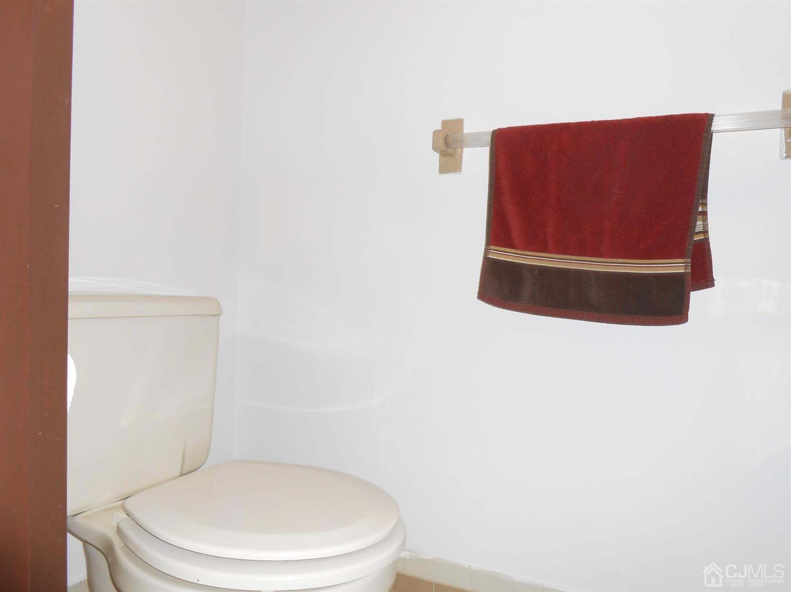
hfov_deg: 67.3
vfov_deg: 53.0
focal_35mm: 26
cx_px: 396
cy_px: 296
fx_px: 594
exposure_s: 1/25
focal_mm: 4.6
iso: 100
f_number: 3.5
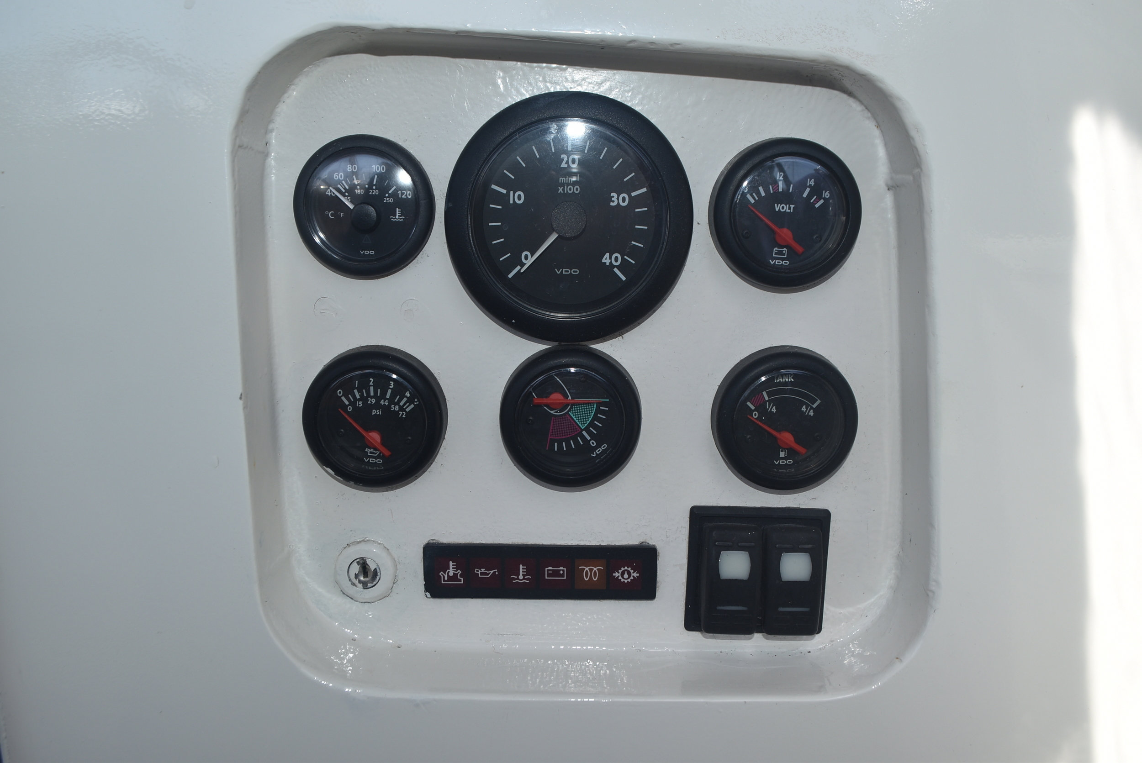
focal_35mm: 30
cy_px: 382
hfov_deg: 61.9
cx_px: 571
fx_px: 952
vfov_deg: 43.7
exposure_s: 1/160
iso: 100
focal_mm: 20
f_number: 6.3
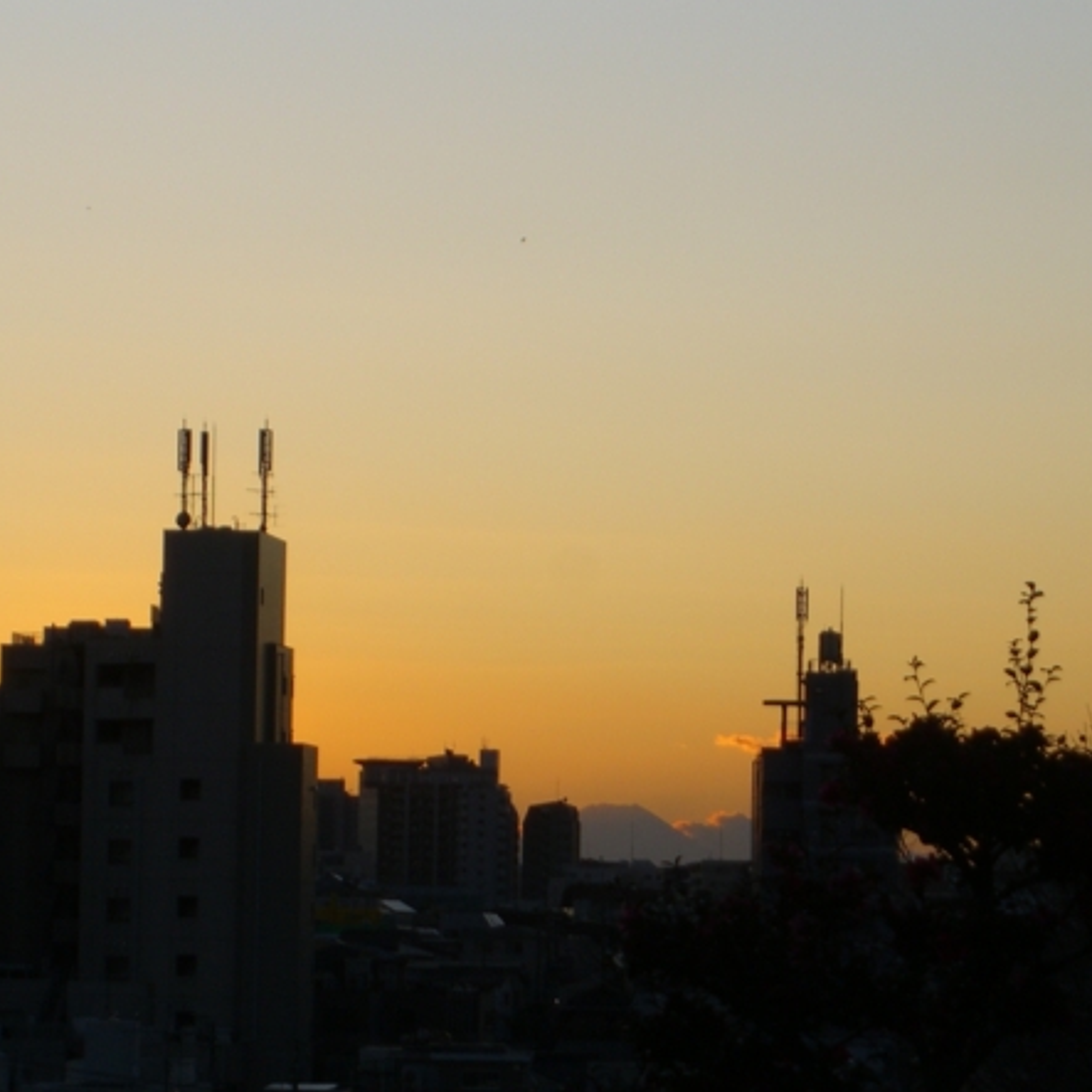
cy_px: 722
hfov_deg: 9.6
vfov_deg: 9.6
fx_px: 6496
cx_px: 552
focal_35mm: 182
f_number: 5.1
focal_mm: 23.7
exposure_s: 1/250
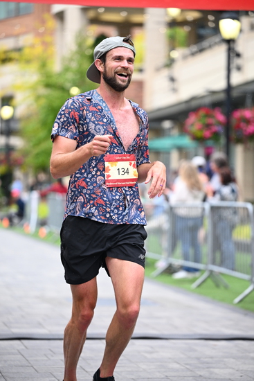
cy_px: 190
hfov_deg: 11.4
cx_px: 127
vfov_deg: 17.1
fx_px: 1269
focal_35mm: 120
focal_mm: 120
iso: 1250
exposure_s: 1/1600
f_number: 2.8
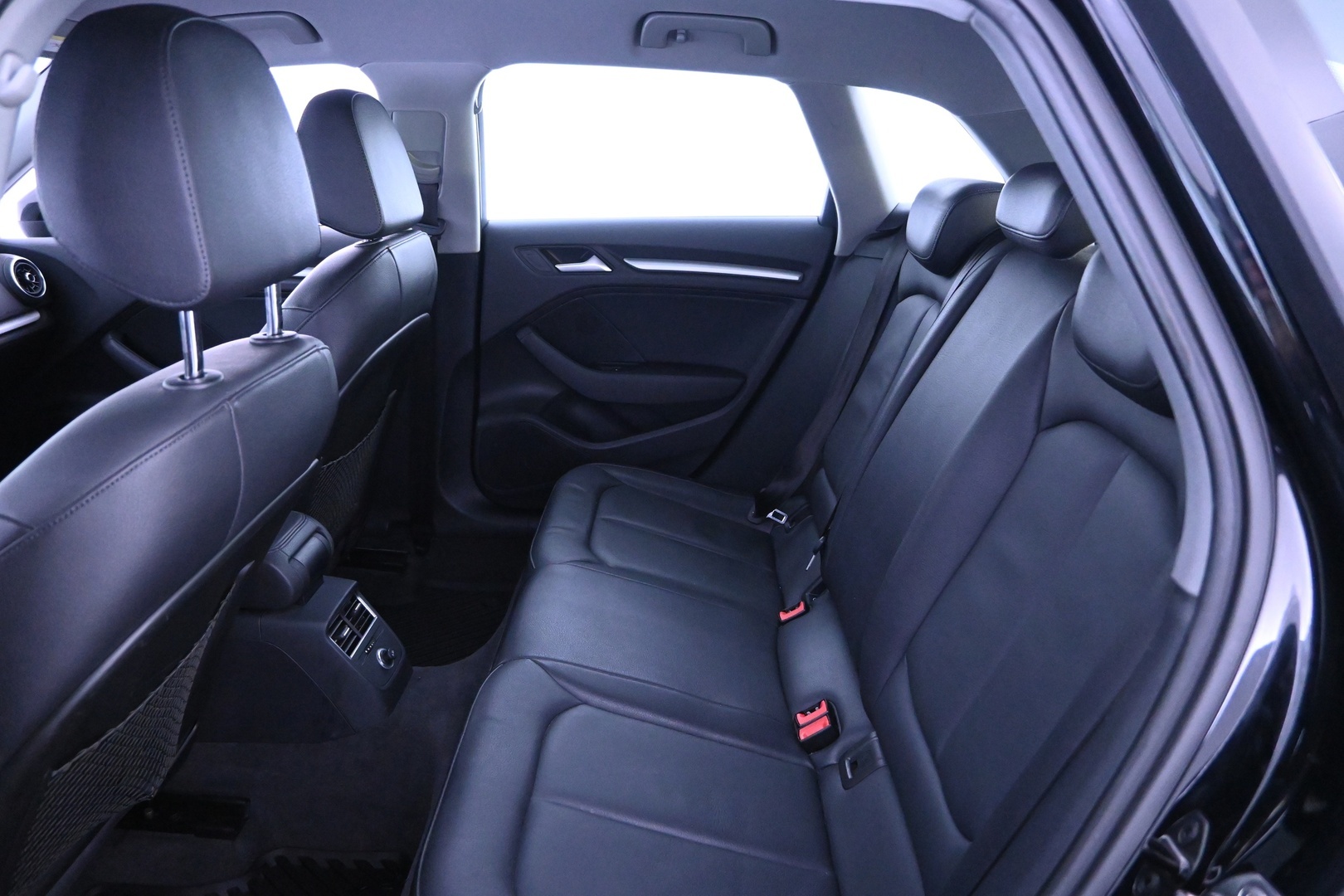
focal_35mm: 24
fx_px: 896
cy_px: 448
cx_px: 672
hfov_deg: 73.7
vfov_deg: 53.1
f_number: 3.5
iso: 7200
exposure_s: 1/25
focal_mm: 16
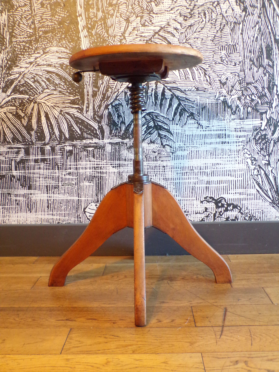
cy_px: 186
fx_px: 398
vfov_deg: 50.1
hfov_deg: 38.7
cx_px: 140
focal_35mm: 37
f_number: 3.3
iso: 400
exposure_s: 1/15
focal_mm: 6.6
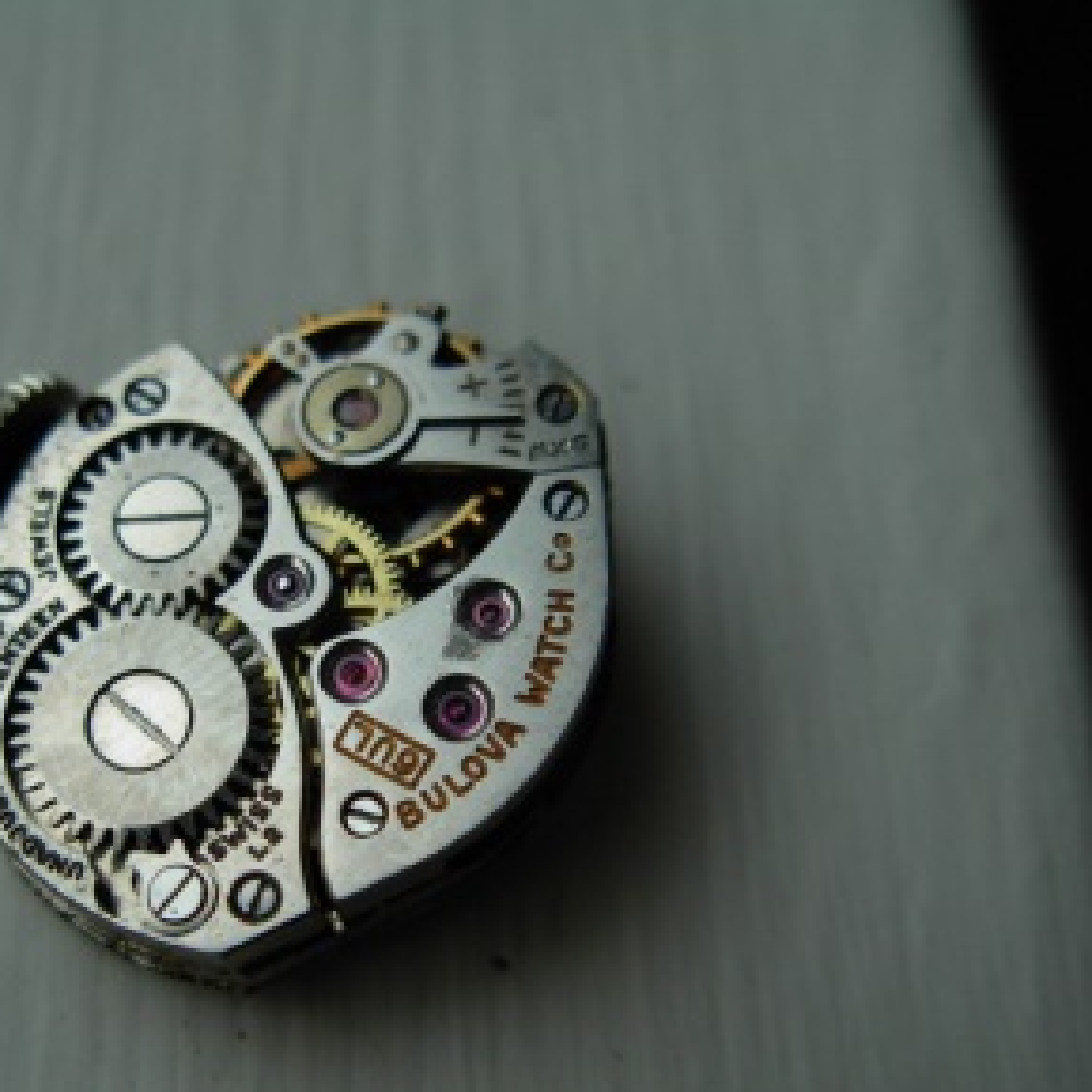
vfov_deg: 32.7
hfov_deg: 32.4
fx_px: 1856
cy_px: 627
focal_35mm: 52
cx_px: 321
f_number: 2.9
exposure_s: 1/192
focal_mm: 6.3
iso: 79
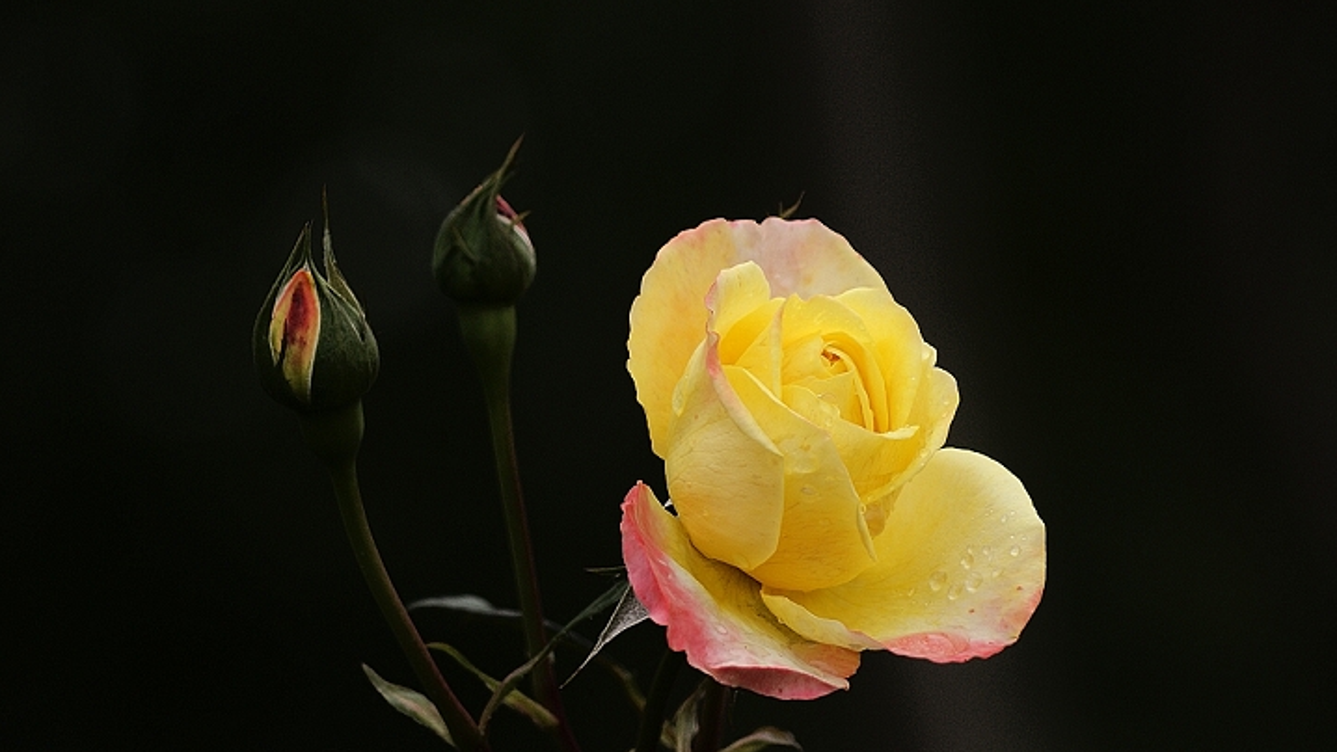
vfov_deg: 4.8
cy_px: 409
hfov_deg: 8.6
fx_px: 8935
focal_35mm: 252
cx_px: 668
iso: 125
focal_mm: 160
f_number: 5.6
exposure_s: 1/320
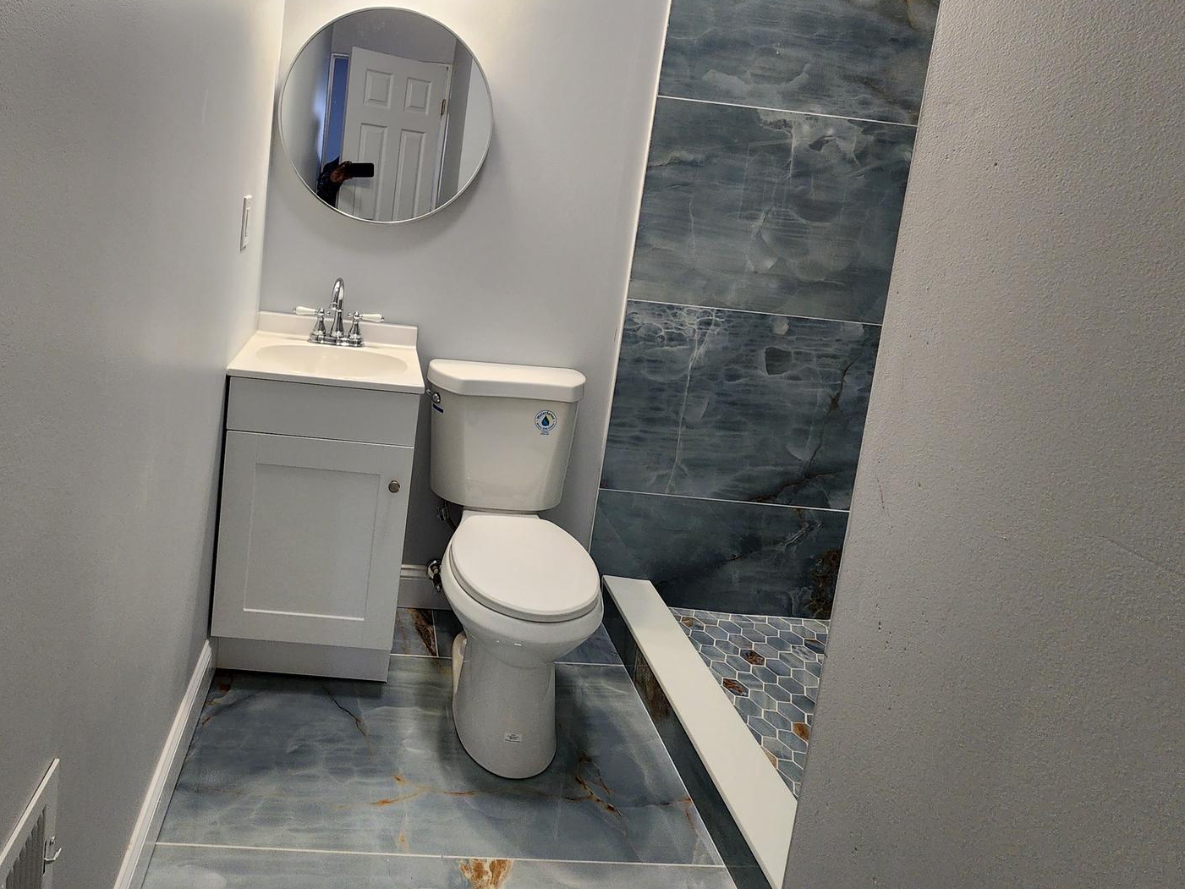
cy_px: 261
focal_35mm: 19
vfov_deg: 65.9
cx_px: 391
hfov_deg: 81.7
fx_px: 650
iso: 160
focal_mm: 2.2
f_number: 2.2
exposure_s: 1/60
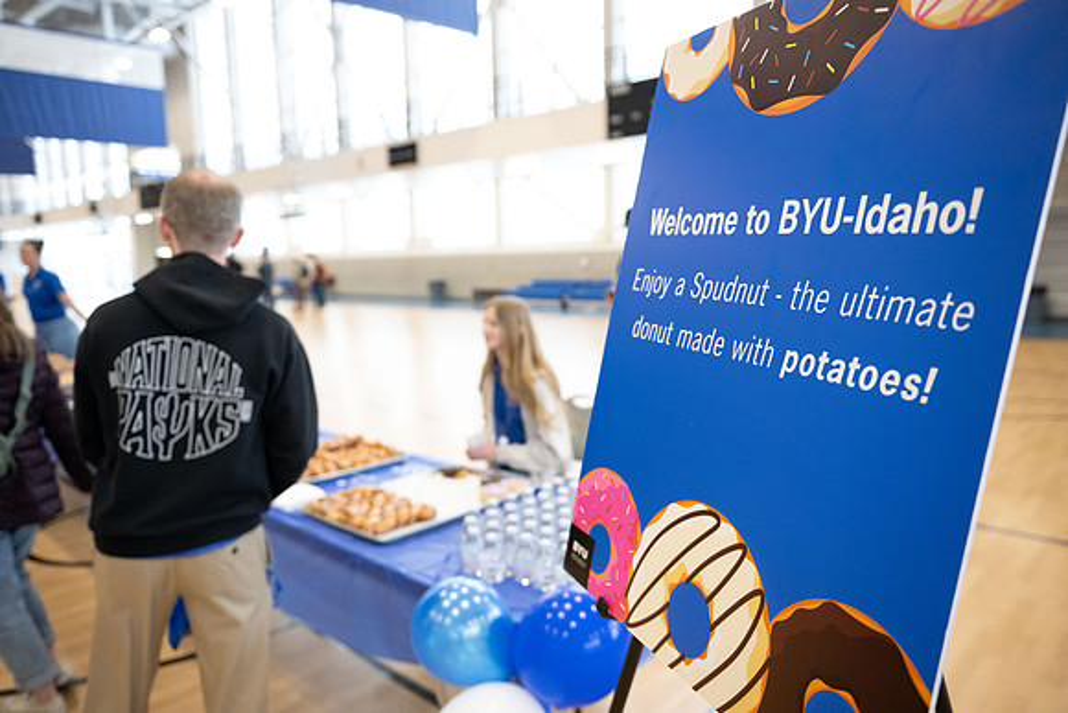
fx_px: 801
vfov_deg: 48.0
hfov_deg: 67.4
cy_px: 356
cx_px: 534
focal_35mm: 27
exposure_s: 1/500
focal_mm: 27
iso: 2500
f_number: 2.8
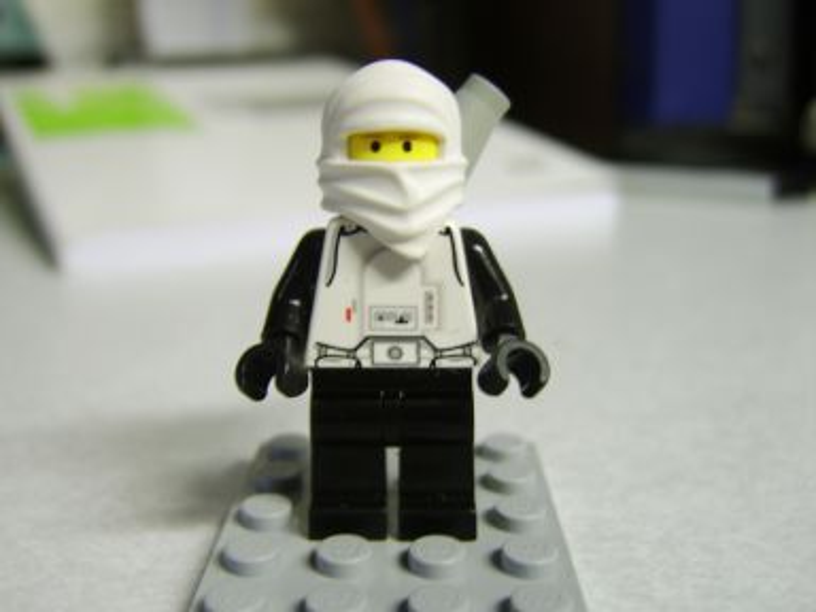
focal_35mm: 31
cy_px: 306
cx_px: 408
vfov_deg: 45.4
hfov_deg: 58.4
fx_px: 731
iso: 71
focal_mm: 8.13
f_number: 2.7
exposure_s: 1/6
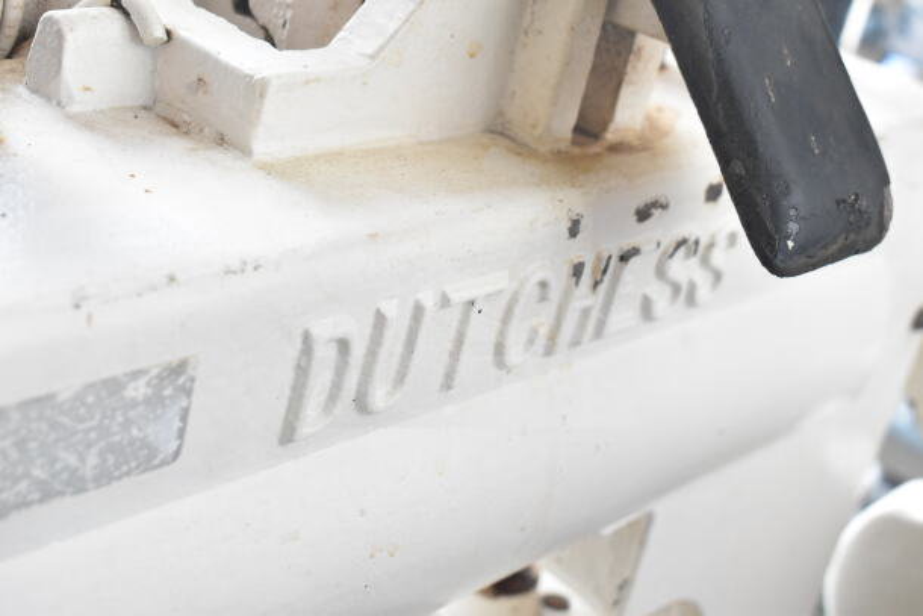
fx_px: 1539
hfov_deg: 33.4
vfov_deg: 22.6
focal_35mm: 60
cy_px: 308
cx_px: 462
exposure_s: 1/200
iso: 1600
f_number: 7.1
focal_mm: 40
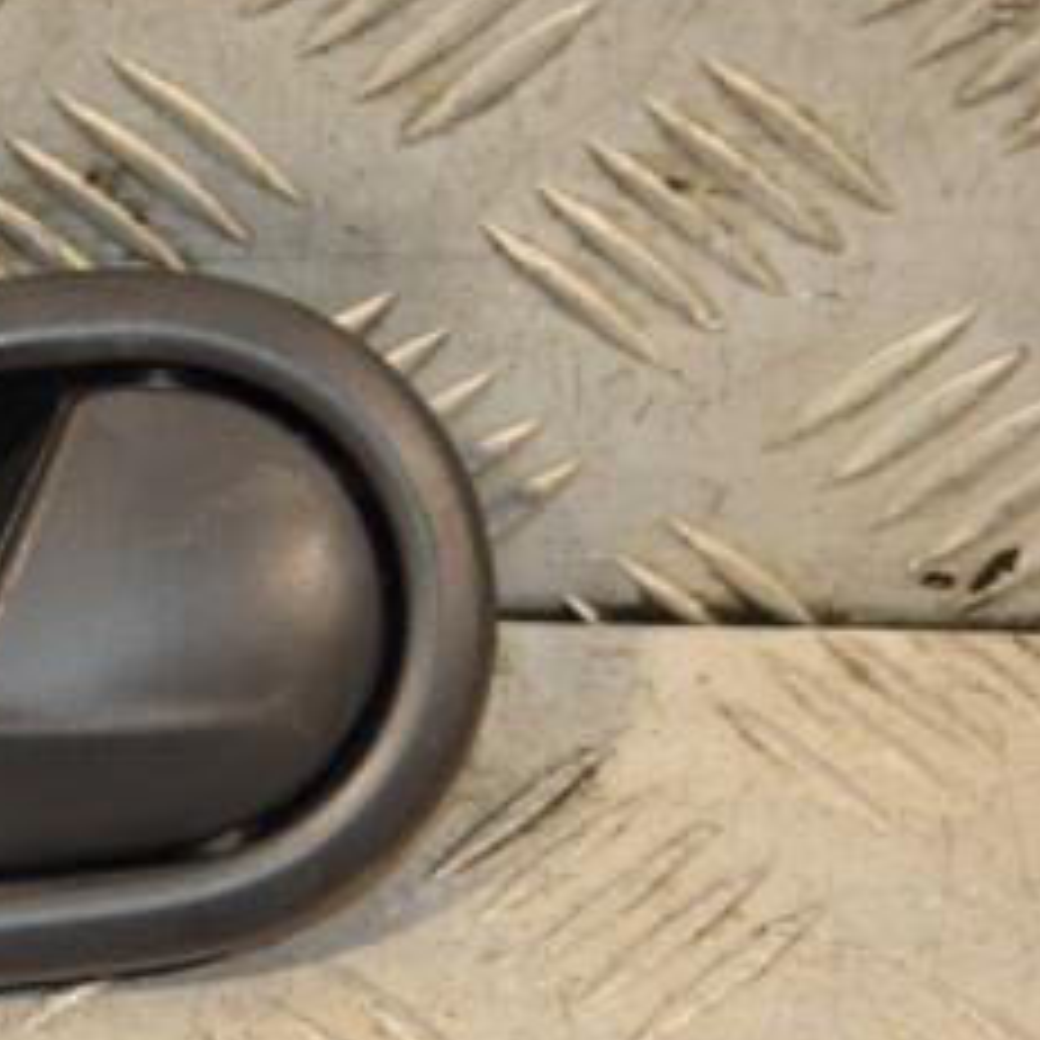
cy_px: 621
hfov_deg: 7.0
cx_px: -50
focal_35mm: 248
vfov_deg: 7.1
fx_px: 8433
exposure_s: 1/125
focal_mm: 75
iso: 800
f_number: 5.3
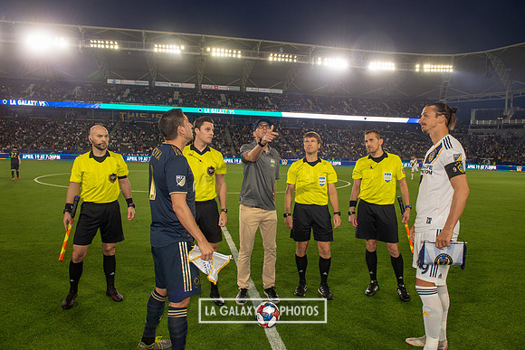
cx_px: 262
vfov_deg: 53.2
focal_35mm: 24
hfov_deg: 73.7
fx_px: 350
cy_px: 175
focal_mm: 24
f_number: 7.1
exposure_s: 1/200
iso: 640
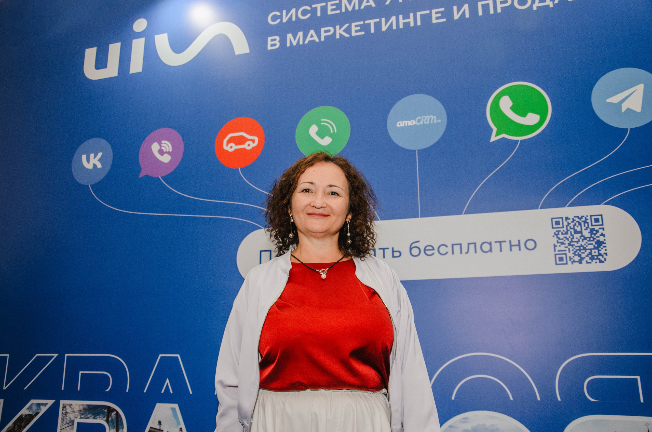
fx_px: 569
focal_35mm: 32
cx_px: 326
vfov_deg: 41.5
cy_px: 216
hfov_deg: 59.6
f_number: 3.8
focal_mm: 21
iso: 320
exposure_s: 1/125
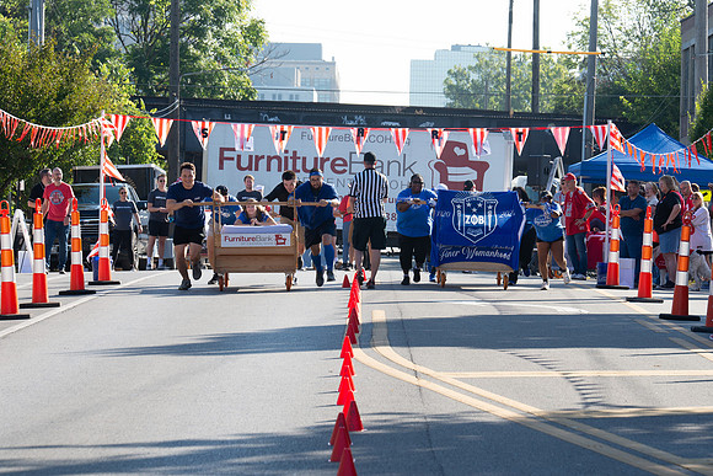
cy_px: 197
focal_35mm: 161
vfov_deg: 8.5
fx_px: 3187
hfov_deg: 12.8
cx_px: 367
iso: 200
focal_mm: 130
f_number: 8
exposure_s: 1/250
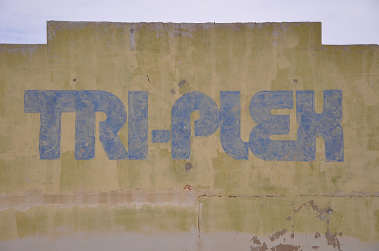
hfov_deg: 21.9
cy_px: 126
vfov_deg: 14.7
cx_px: 190
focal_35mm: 93
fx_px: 978
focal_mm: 62
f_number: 7.1
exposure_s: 1/800
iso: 200
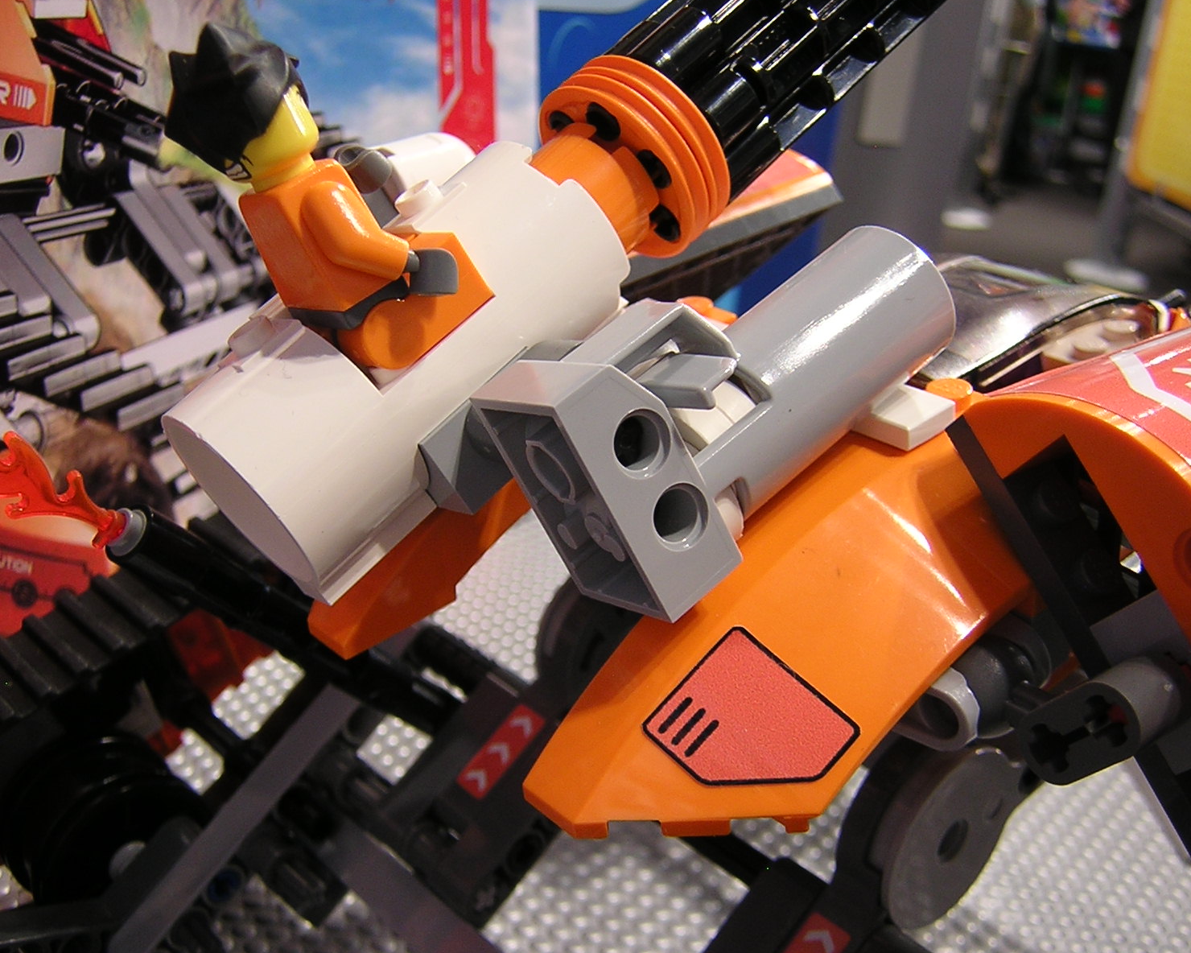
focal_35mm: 38
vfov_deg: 39.2
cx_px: 579
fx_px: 1339
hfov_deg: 47.9
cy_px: 477
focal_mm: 4.7
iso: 133
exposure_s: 1/3.7
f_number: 2.6
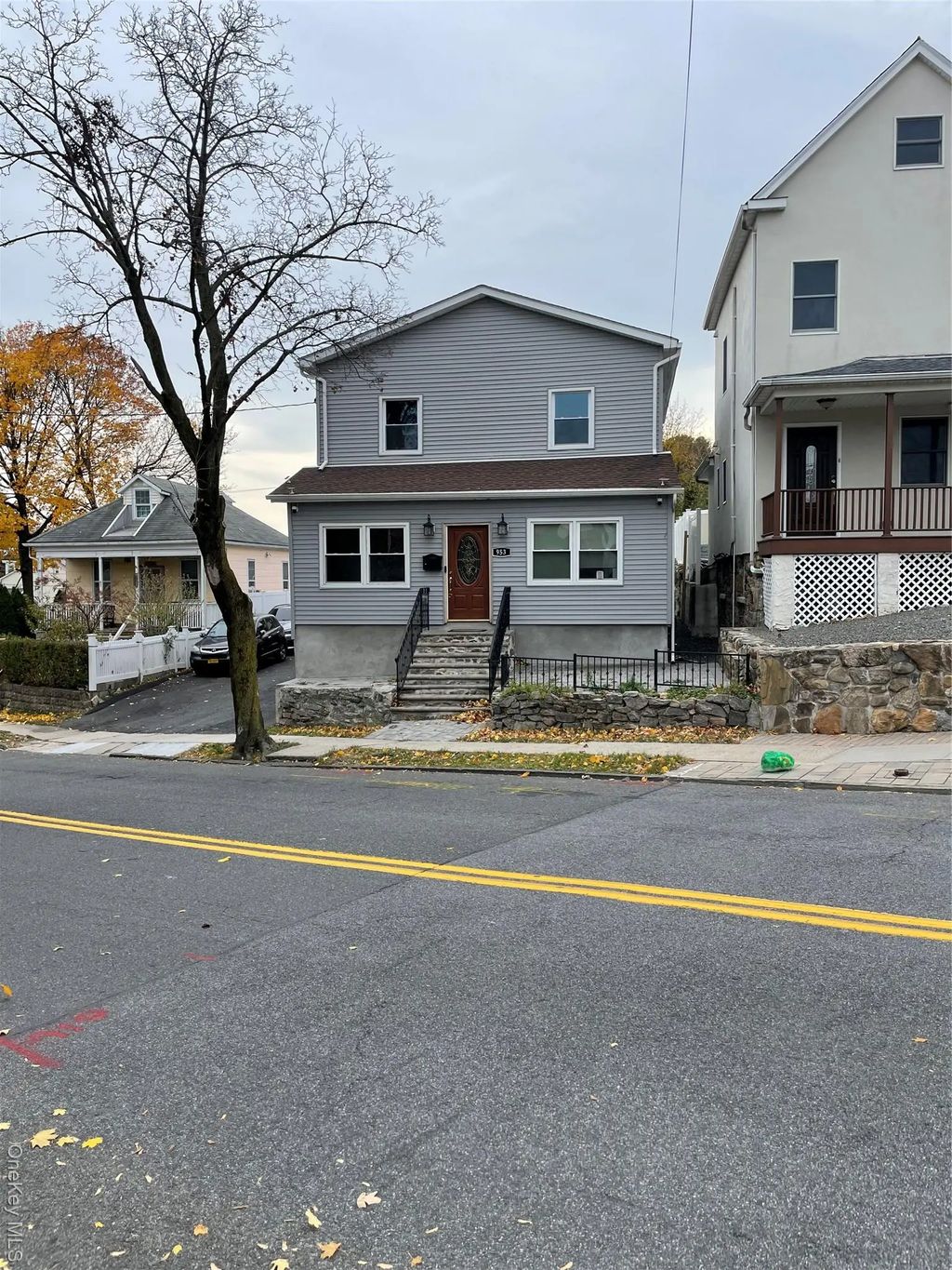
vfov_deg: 67.3
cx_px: 476
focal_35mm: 26
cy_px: 635
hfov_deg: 53.1
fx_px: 953
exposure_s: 1/807
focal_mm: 4.2
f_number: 1.6
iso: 32
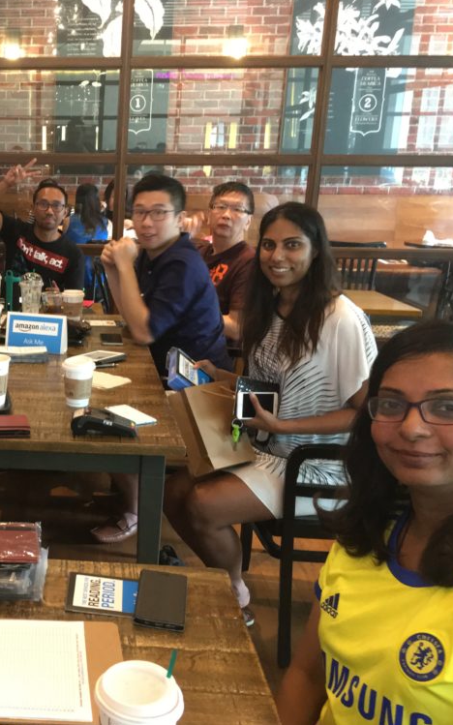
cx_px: -1
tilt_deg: -13.0
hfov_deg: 28.6
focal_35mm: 42
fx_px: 830
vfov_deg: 47.2
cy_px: 365
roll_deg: -0.6
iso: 200
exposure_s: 1/17
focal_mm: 4.15
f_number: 2.2
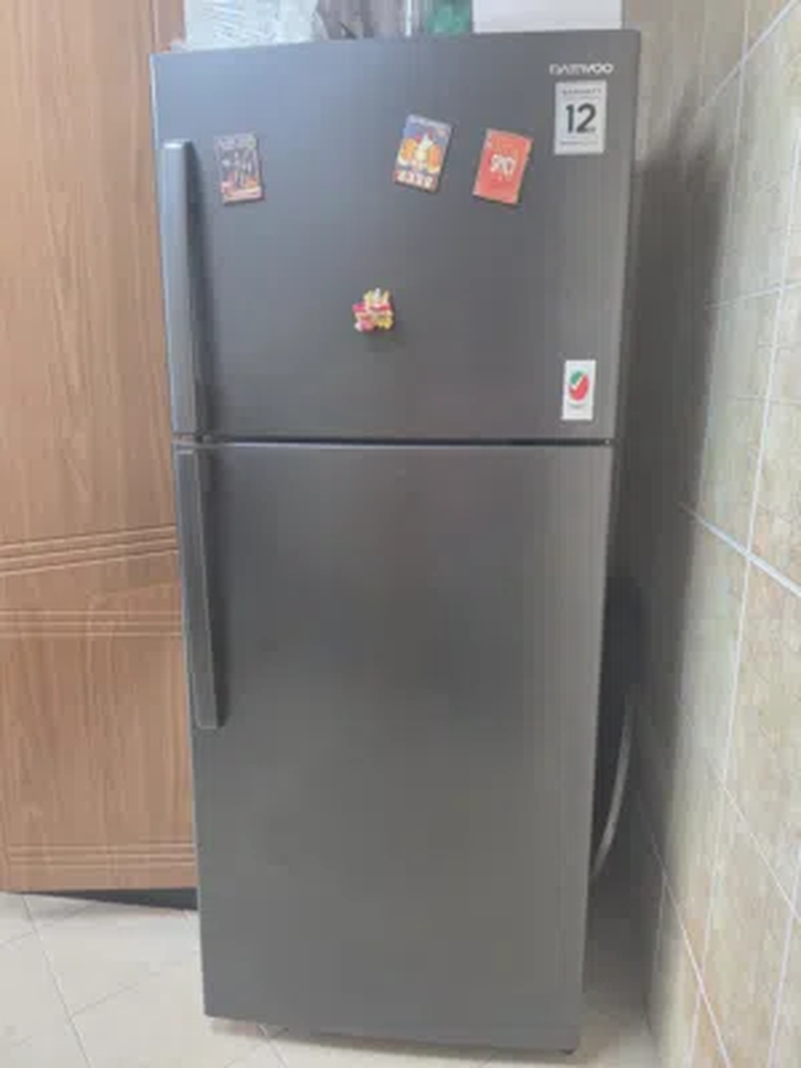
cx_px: 400
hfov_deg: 58.9
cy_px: 534
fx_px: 710
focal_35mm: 23
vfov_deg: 73.9
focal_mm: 6.3
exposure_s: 1/100
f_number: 1.7
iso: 400
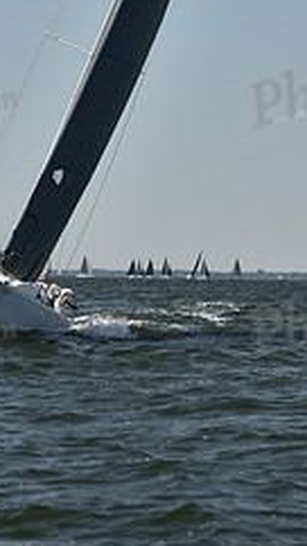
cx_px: 134
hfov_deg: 4.9
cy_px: -16
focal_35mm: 246
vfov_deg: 8.7
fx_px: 3563
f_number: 3.5
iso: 250
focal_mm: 98
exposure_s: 1/1600
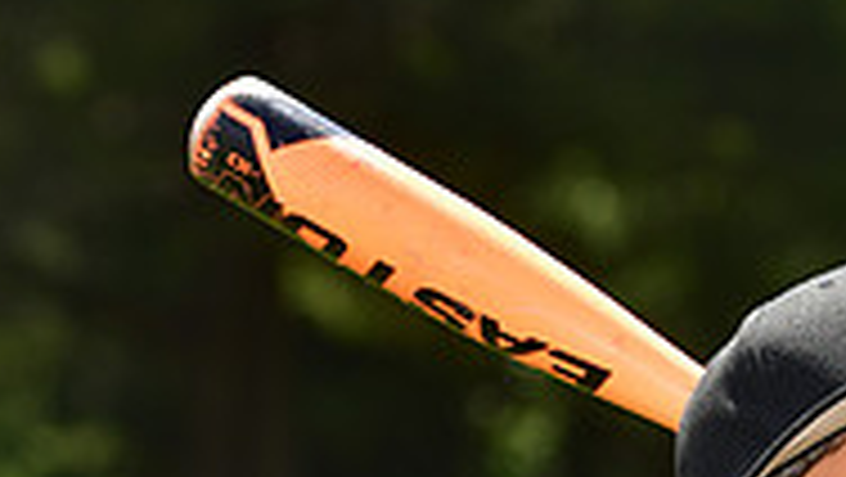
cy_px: 878
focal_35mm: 404
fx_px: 9068
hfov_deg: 5.3
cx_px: 799
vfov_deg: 3.0
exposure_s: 1/250
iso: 100
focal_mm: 125
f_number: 5.6
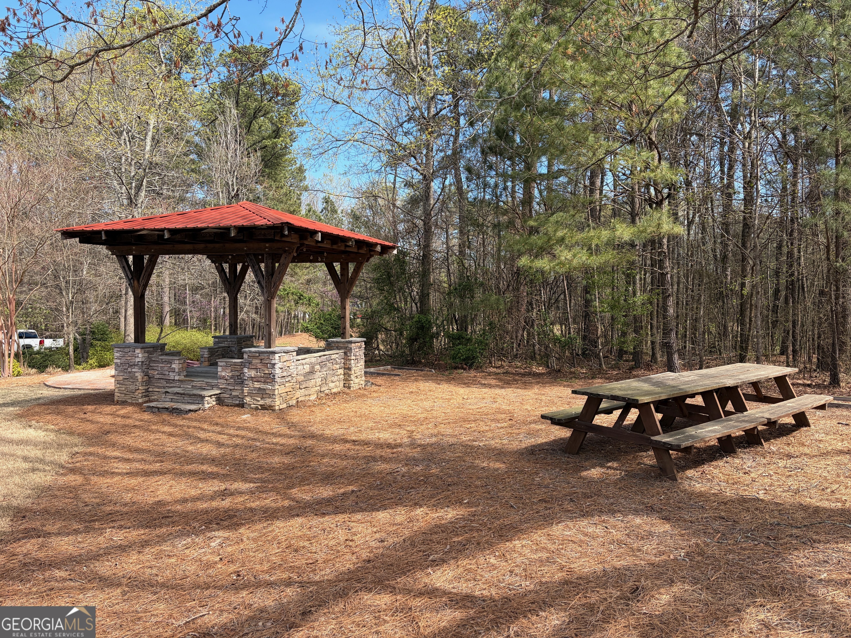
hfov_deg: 67.3
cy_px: 319
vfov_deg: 53.1
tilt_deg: -1.9
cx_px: 426
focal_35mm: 26
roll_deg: -0.2
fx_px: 639
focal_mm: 5.96
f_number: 1.6
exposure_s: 1/987
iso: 50
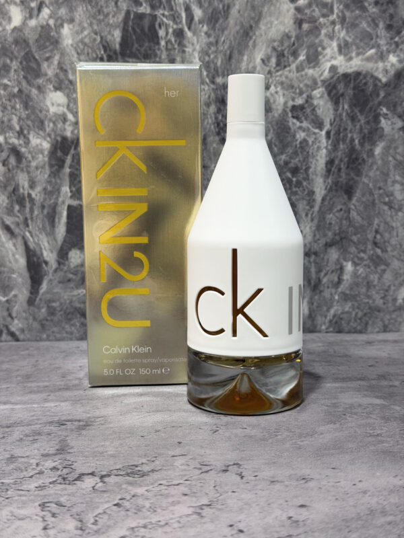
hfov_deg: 30.3
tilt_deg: -6.9
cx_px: 202
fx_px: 747
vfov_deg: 39.7
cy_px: 269
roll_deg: +0.3
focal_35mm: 48
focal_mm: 6.76
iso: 200
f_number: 1.78
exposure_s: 1/40
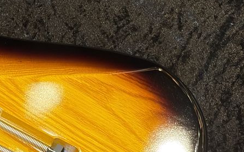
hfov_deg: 12.8
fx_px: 1050
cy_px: 136
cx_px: -74
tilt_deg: -69.0
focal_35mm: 158
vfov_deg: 8.3
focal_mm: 5.96
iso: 160
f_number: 1.6
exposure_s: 1/60
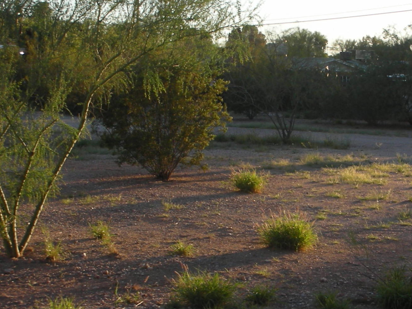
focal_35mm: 80
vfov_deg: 18.4
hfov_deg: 24.4
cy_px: 155
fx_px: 952
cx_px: 230
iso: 50
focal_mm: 5.8
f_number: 3
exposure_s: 1/222
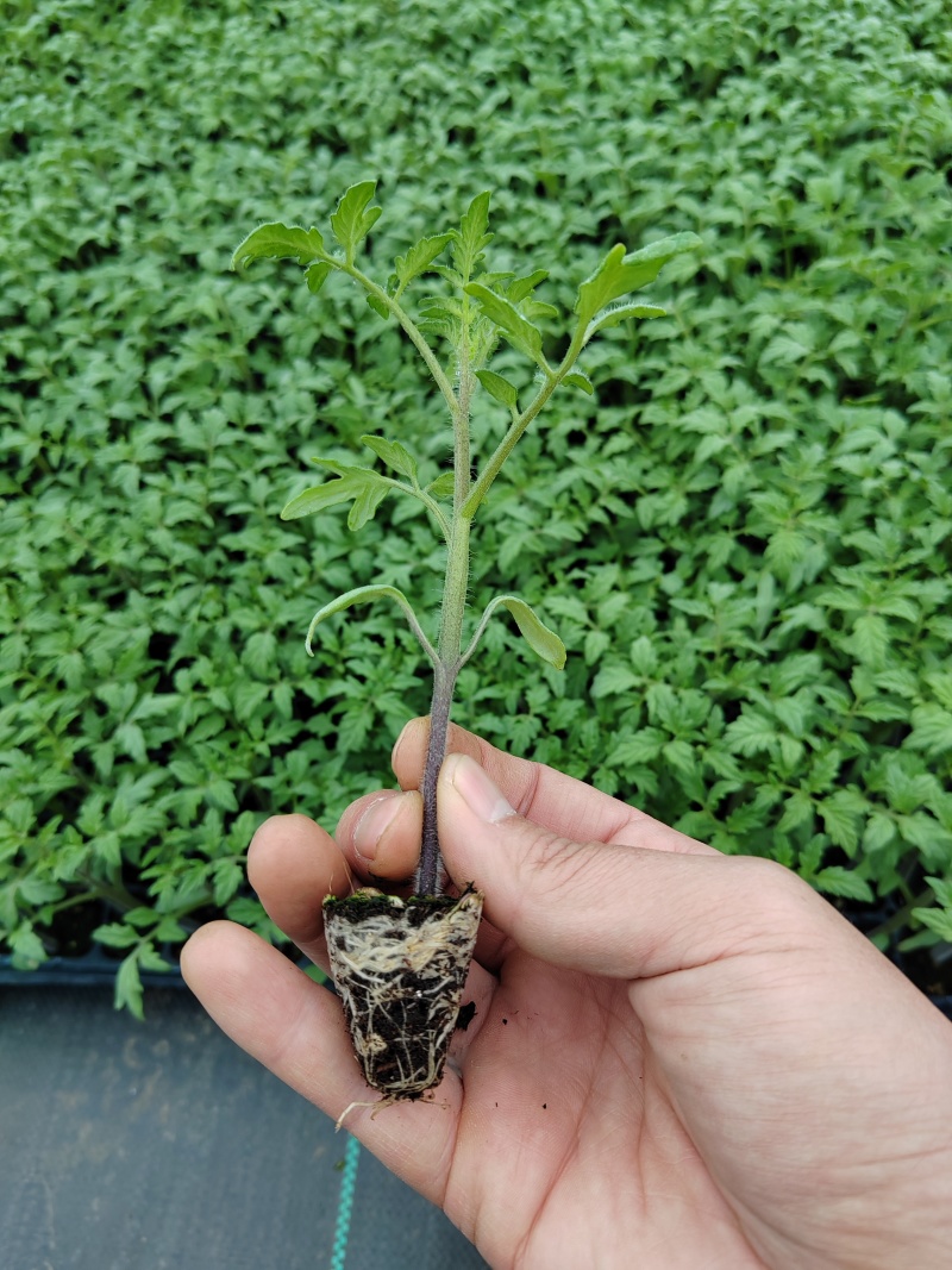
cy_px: 635
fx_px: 990
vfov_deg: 65.3
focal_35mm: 27
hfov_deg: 51.3
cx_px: 476
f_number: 1.9
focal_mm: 5.52
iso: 100
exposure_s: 1/150
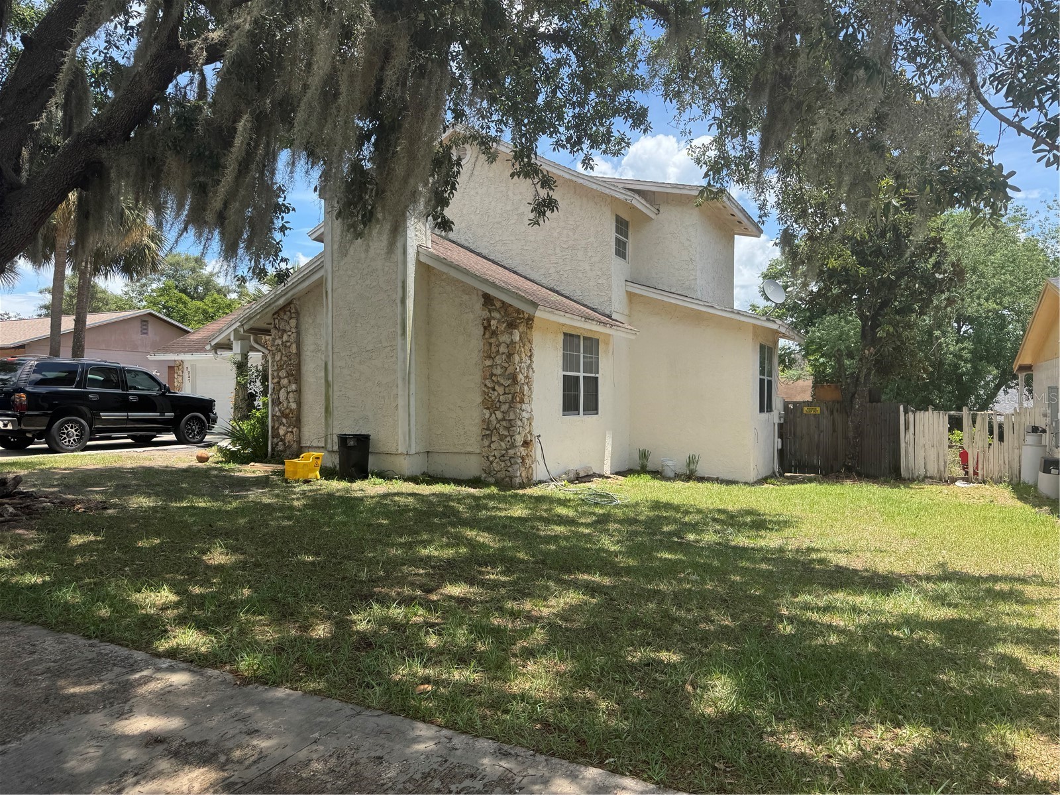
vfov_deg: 56.8
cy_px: 398
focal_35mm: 24
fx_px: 735
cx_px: 530
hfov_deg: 71.6
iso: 80
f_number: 1.78
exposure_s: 1/2041
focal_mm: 6.76
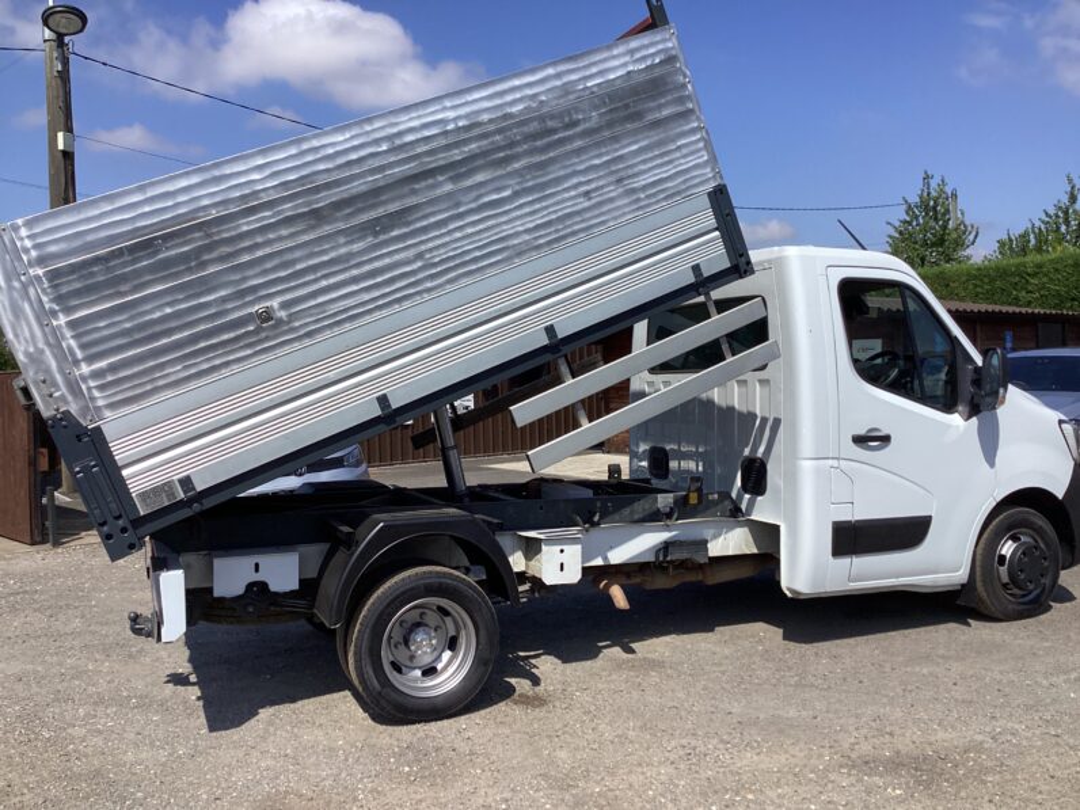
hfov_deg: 58.4
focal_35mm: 31
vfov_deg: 45.4
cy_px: 405
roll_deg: -0.2
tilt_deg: -2.4
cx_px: 540
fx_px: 967
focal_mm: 3.3
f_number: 2.4
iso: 25
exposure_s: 1/2146
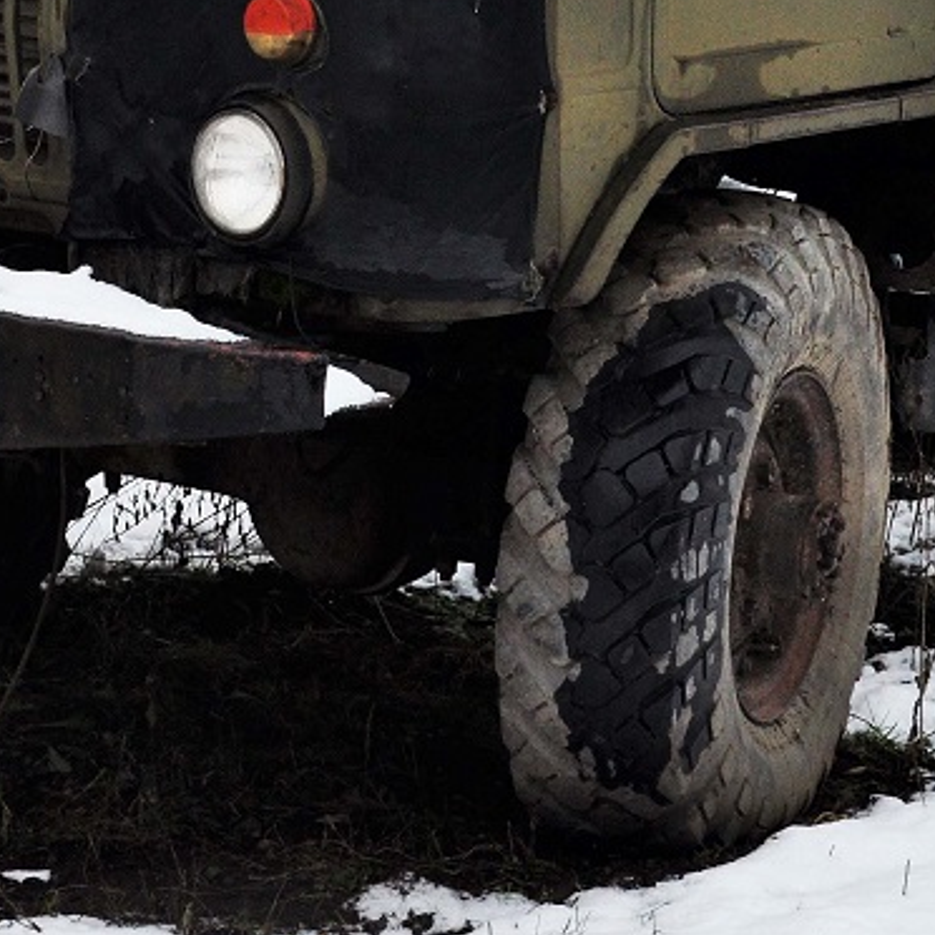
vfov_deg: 14.9
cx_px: 427
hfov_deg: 15.2
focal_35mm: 115
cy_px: -4
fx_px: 3514
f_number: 8
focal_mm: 28
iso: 400
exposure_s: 1/60
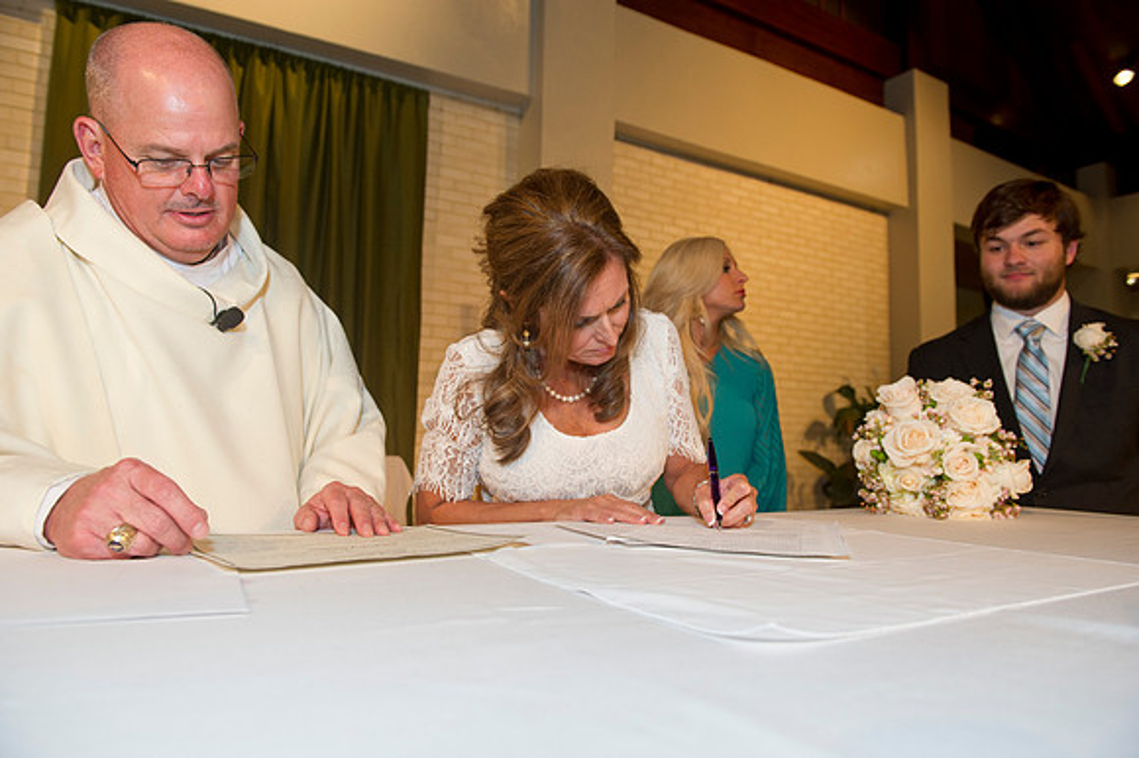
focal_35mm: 24
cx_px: 570
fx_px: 759
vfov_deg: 53.1
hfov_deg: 73.8
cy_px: 379
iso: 1250
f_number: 5
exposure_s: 1/125
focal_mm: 24
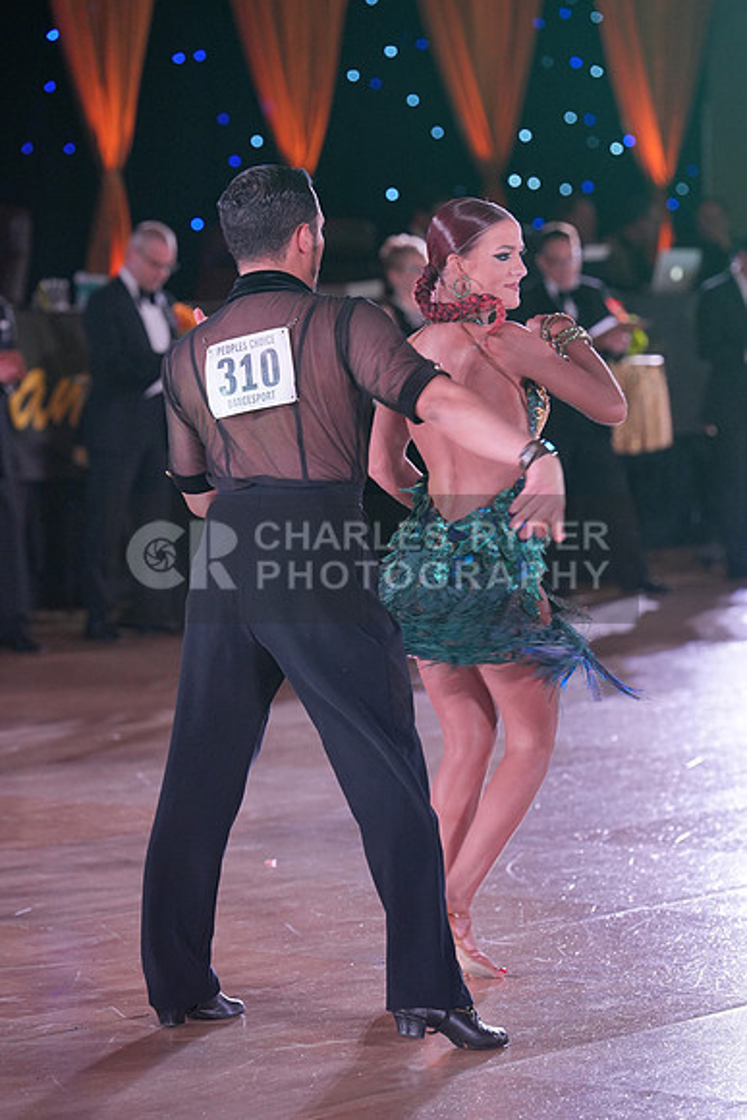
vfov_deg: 13.7
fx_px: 4666
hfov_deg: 9.2
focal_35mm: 150
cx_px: 374
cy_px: 560
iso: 2000
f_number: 4
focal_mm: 150
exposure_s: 1/400
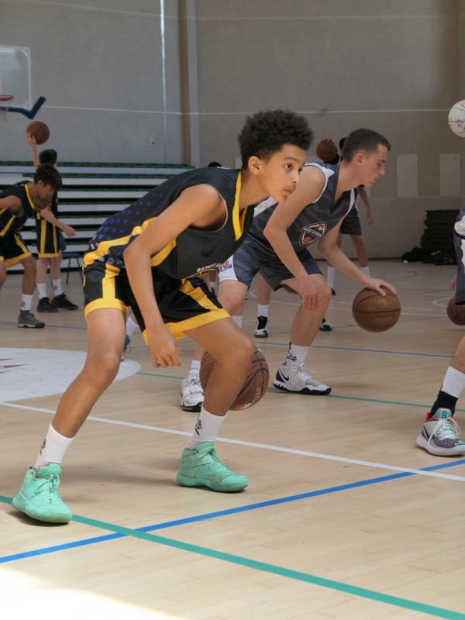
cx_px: 232
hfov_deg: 19.1
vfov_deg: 25.3
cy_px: 310
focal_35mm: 77
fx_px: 1379
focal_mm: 26.1
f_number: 2.8
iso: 125
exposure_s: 1/160
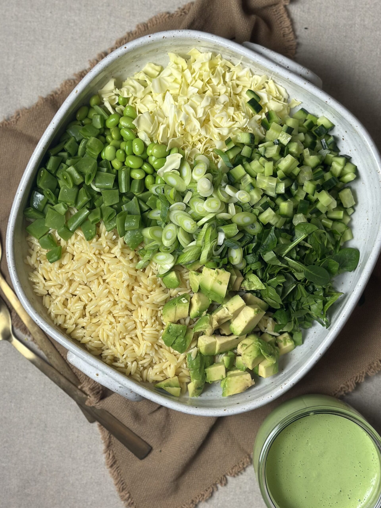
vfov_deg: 39.7
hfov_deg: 30.3
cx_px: 190
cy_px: 254
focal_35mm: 48
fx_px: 704
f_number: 1.78
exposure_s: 1/50
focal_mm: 6.86
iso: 64
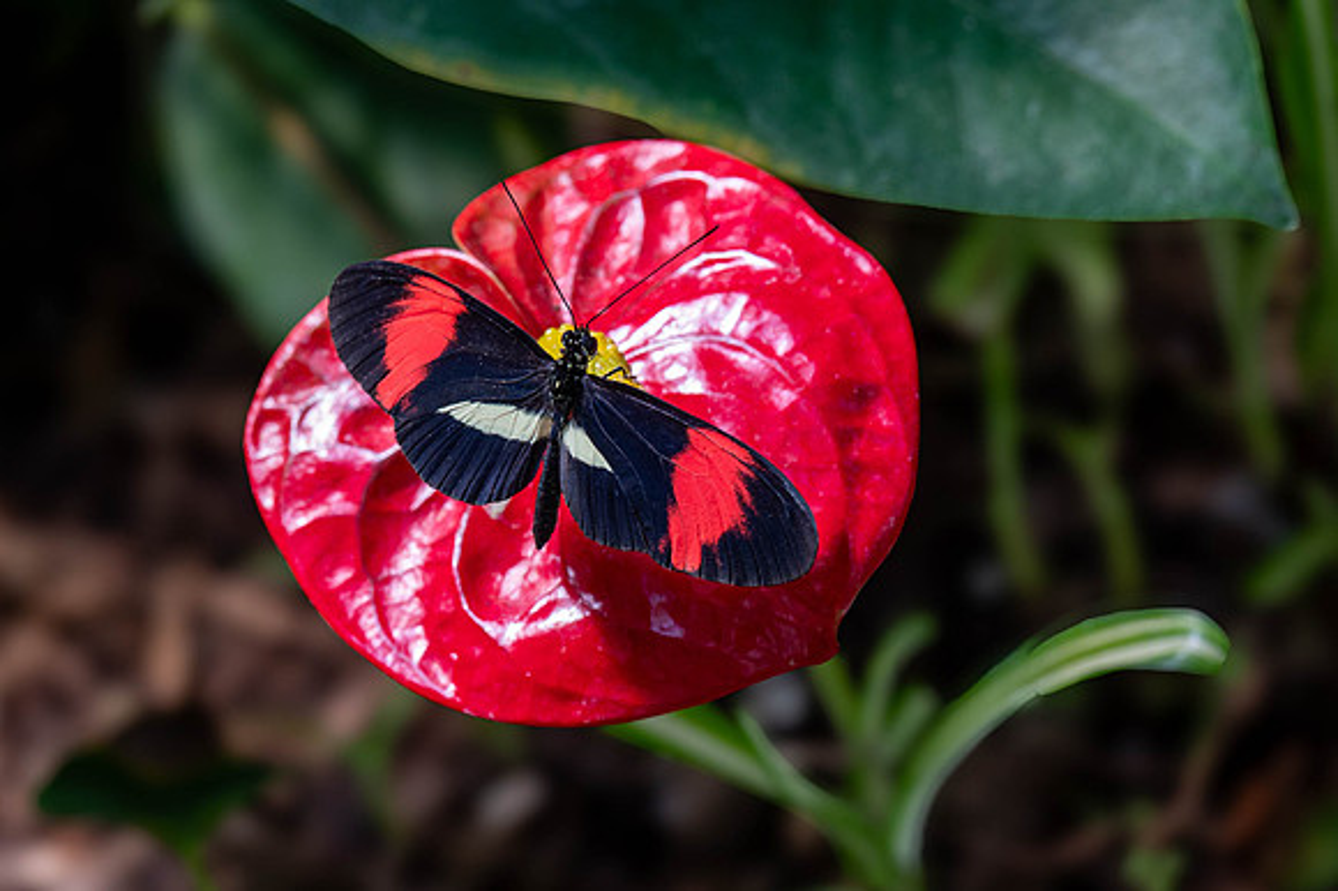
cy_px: 364
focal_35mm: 264
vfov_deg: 5.2
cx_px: 661
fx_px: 9815
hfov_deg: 7.8
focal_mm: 200
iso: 500
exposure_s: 1/160
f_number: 9
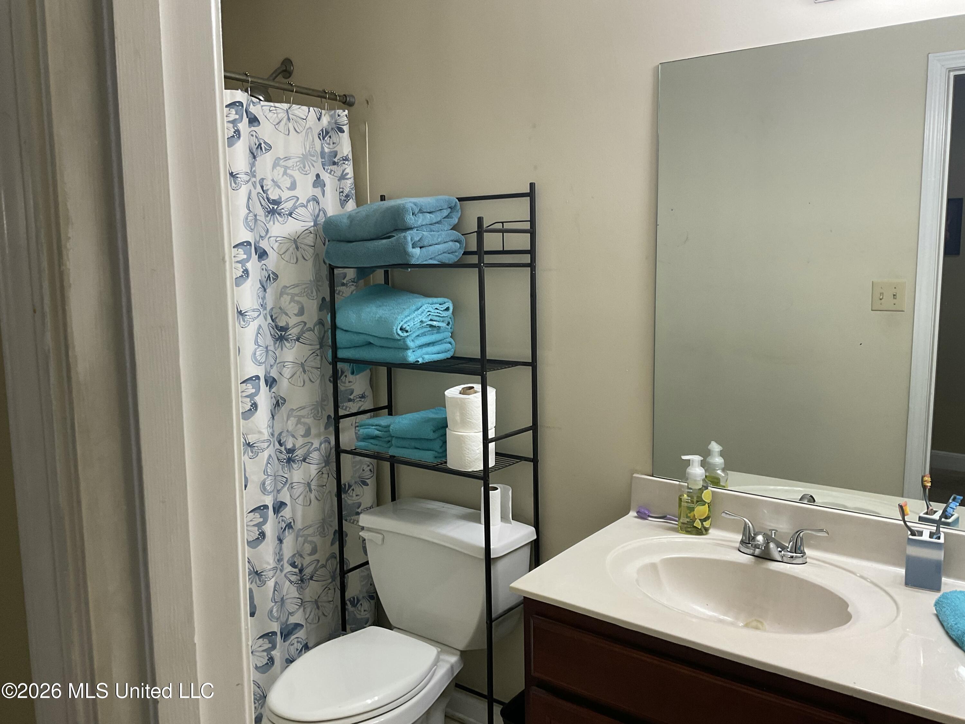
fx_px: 808
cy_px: 362
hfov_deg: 61.7
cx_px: 482
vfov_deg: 48.2
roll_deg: -0.4
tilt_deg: -7.5
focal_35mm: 29
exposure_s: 1/60
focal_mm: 3
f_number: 1.8
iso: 64
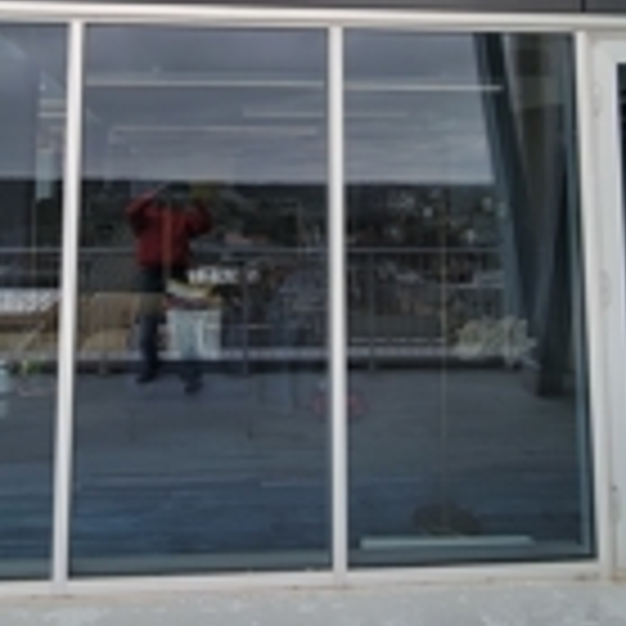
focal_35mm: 33
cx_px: 225
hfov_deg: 49.1
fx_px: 675
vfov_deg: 46.6
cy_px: 108
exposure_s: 1/420
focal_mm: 2.2
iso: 50
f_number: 2.2
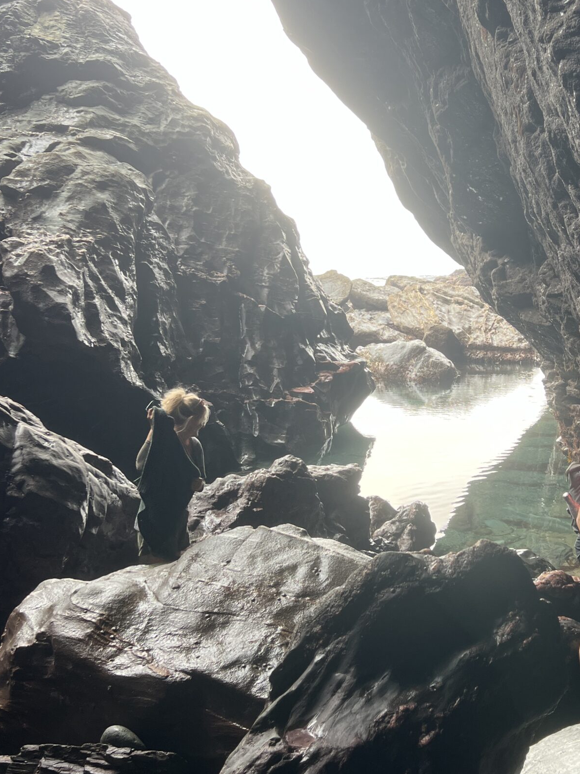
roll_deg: +0.2
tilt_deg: -6.2
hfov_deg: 33.9
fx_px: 938
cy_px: 362
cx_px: 408
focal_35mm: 42
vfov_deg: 44.8
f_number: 1.5
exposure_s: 1/212
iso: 40
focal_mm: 5.7
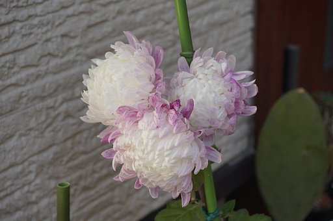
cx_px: 166
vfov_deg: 18.1
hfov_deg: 27.0
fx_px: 693
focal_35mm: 75
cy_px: 110
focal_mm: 50
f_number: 7.1
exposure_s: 1/125
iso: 100
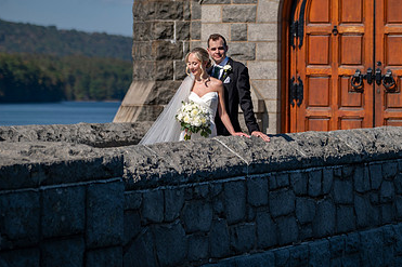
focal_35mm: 176
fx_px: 1964
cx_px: 255
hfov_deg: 11.7
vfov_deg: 7.8
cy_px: 79
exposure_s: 1/4000
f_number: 2.8
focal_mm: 110
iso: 100
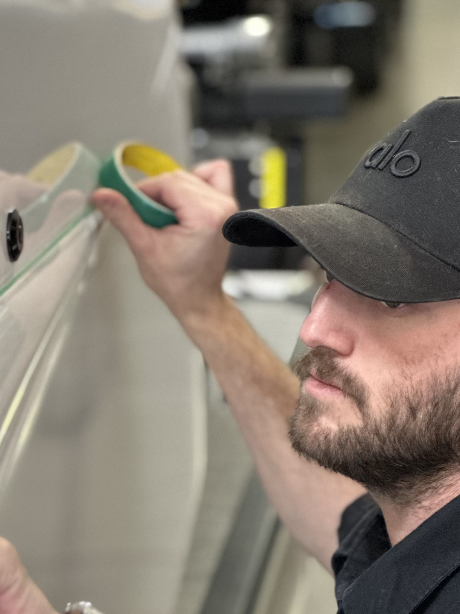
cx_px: 97
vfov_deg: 12.0
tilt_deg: -18.6
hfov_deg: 9.0
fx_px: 2905
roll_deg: +0.5
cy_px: 522
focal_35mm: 164
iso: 400
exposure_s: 1/39
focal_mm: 9
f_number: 2.8
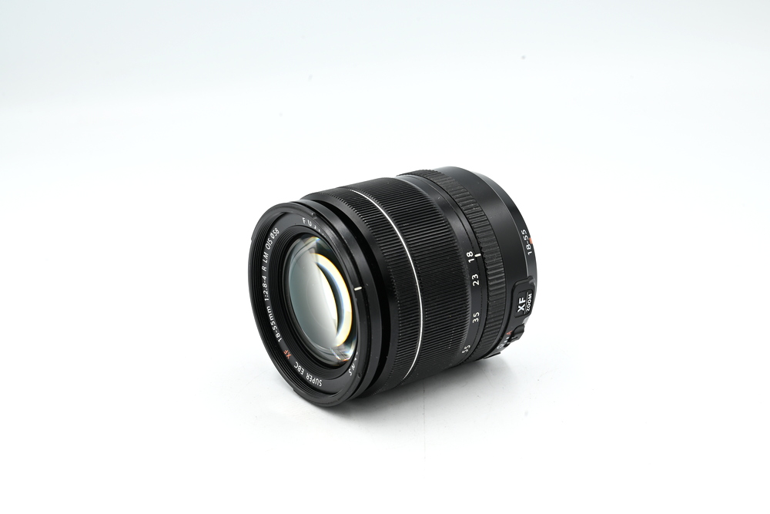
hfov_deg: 31.4
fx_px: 1369
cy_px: 257
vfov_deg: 21.2
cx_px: 385
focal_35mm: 64
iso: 100
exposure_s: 1/15
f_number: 14
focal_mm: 64
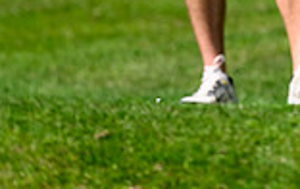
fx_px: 14754
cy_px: -248
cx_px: 450
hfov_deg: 1.2
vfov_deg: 0.7
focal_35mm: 1802
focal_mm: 400
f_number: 3.5
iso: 500
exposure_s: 1/5000
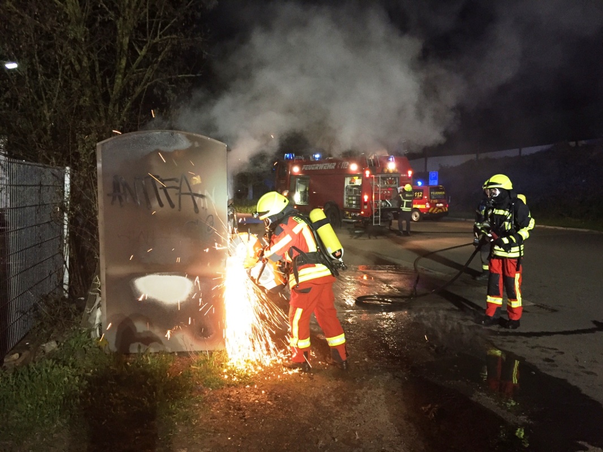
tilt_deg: -4.5
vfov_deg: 48.2
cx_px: 302
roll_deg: -0.1
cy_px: 226
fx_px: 505
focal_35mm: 29
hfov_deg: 61.7
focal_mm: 4.15
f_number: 2.2
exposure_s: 1/20
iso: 250
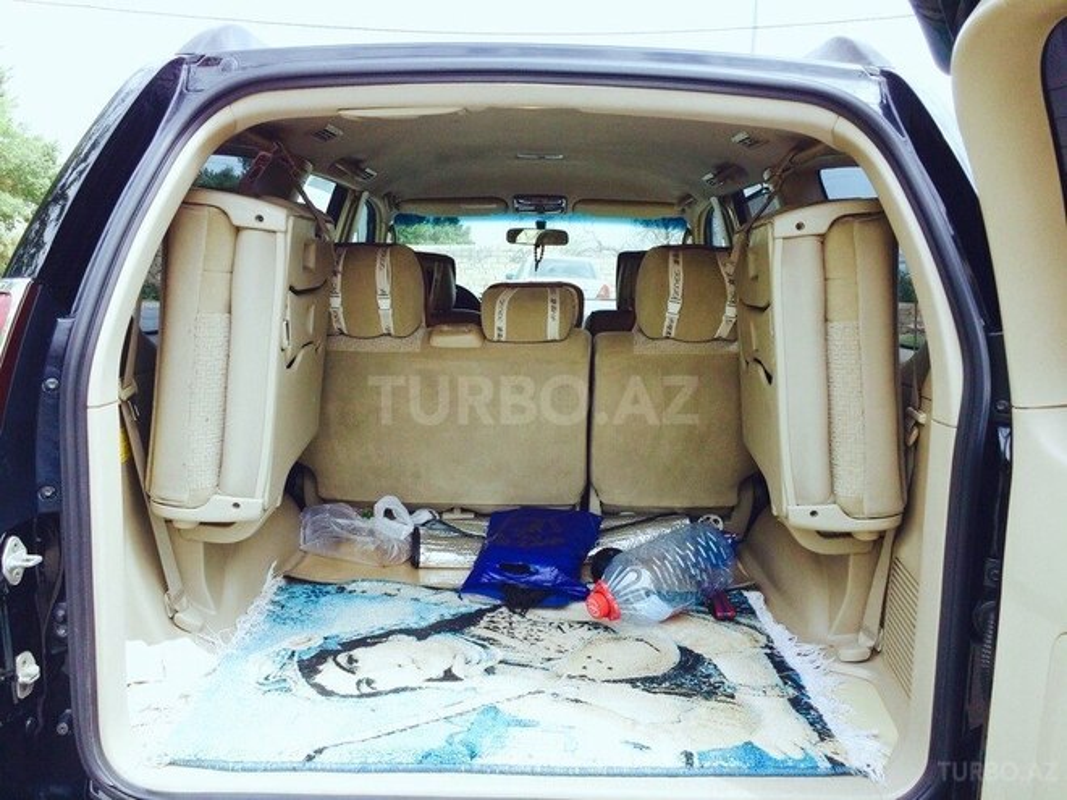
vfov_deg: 48.2
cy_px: 400
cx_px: 534
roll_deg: -0.7
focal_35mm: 29
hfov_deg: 61.7
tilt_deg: -9.2
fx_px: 894
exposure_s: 1/720
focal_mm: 4.15
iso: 32
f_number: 2.2
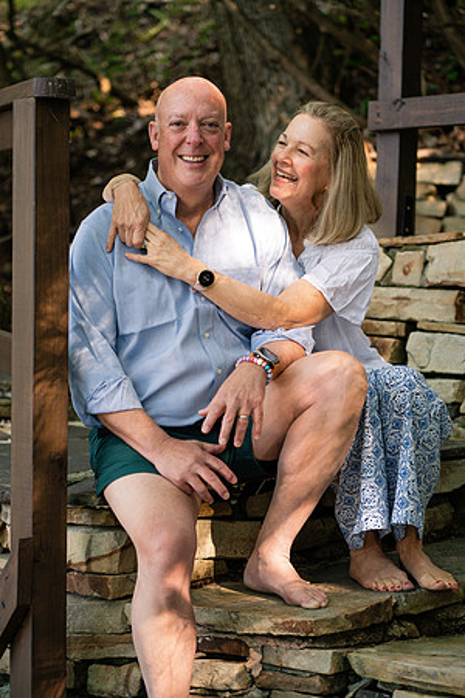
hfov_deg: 16.1
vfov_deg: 23.9
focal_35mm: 85
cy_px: 349
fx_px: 1647
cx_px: 232
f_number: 3.2
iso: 500
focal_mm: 85
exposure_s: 1/400
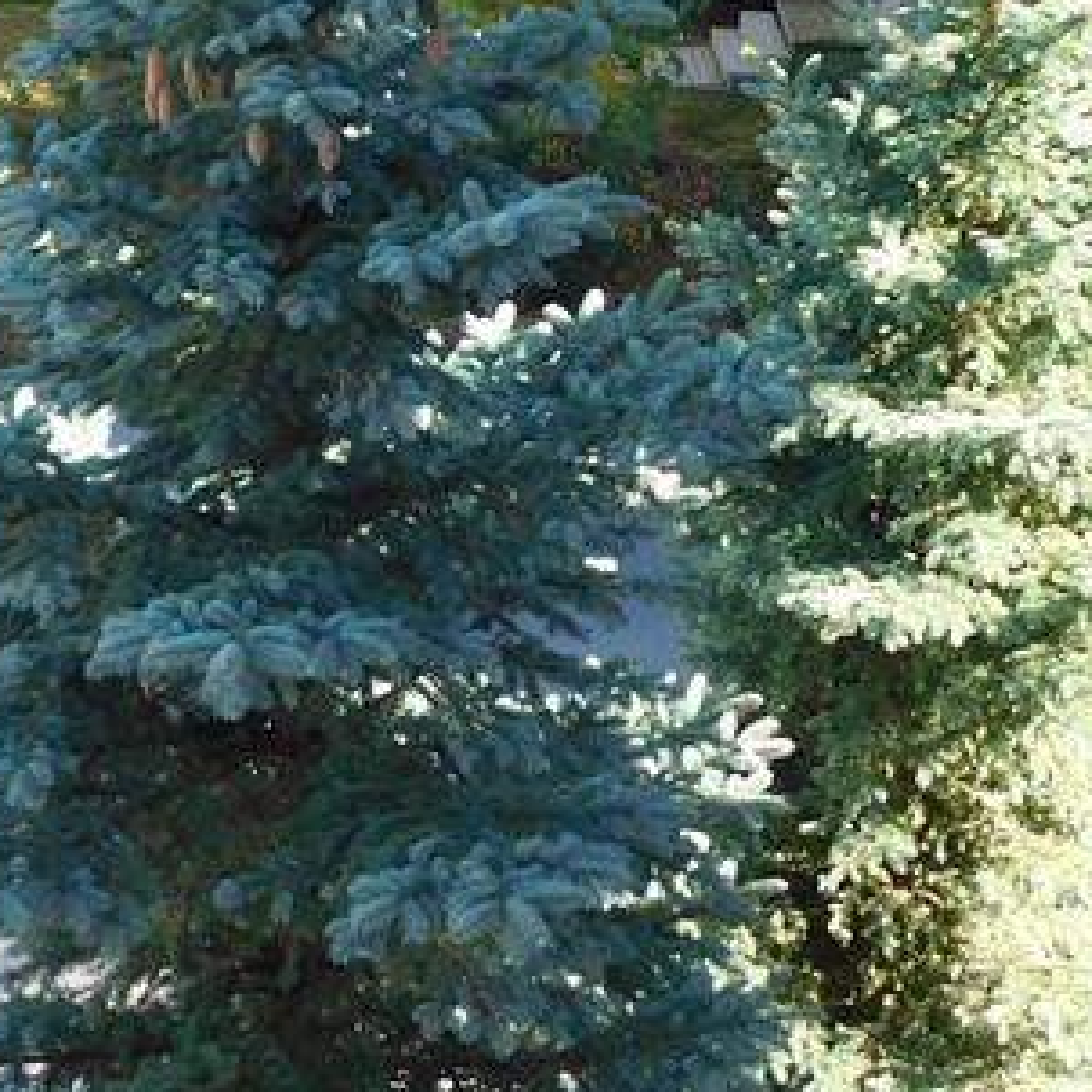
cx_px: 466
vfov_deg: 24.2
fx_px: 2463
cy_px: 80
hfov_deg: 25.0
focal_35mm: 69
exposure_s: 1/200
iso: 125
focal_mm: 4
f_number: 3
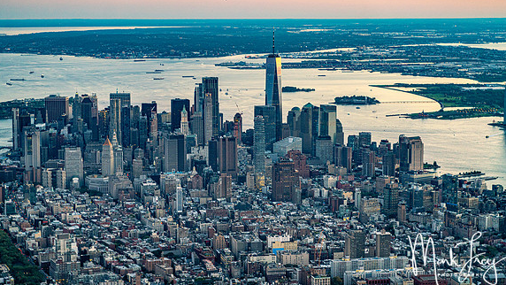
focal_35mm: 83
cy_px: 116
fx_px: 1114
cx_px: 250
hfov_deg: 25.6
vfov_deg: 14.6
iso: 1600
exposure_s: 1/640
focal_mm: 75
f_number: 2.8
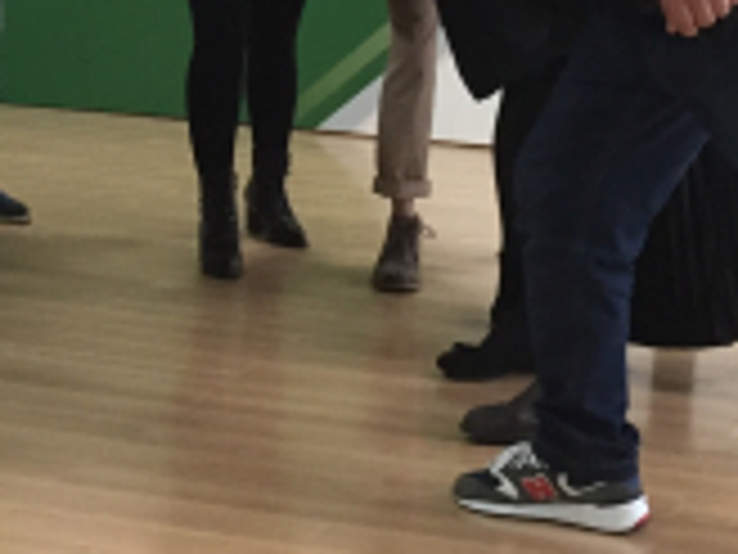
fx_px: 2452
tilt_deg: +4.2
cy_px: -277
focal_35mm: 115
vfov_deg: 12.3
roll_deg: -4.4
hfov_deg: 17.0
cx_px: 189
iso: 160
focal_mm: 4.15
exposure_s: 1/33
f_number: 2.2
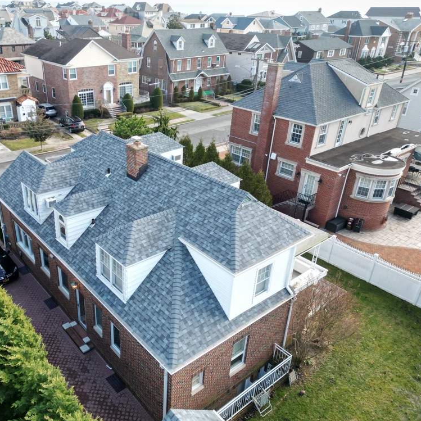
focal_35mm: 29
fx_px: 399
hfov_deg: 54.8
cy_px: 214
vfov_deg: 55.6
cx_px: 150
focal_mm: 6.72
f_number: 1.7
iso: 200
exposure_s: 1/800
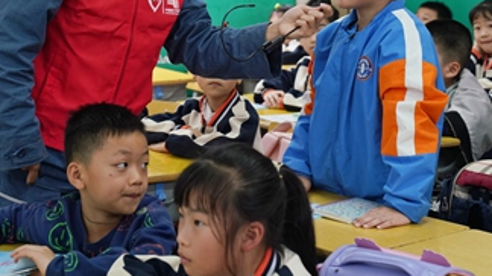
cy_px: -8
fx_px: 1265
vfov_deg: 12.3
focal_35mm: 97
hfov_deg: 22.0
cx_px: 223
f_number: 4
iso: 1000
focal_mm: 50
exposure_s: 1/80
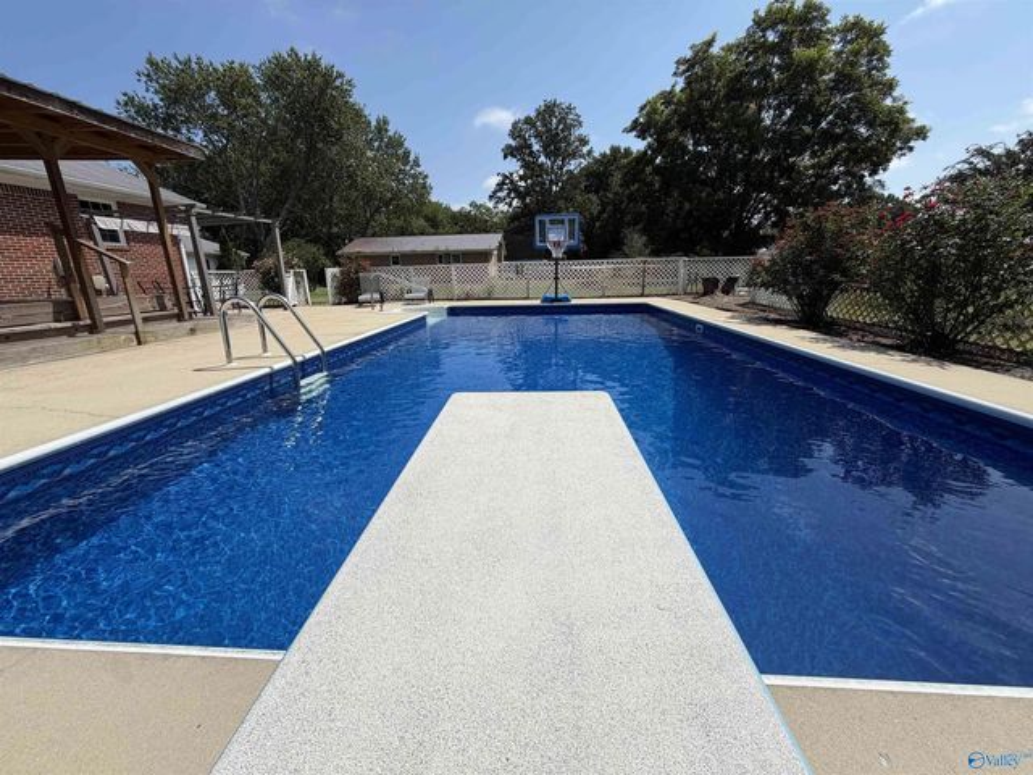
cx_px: 516
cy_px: 388
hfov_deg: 102.1
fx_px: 418
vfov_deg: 85.7
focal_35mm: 14
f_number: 2.2
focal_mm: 2.22
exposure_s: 1/1464
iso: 20
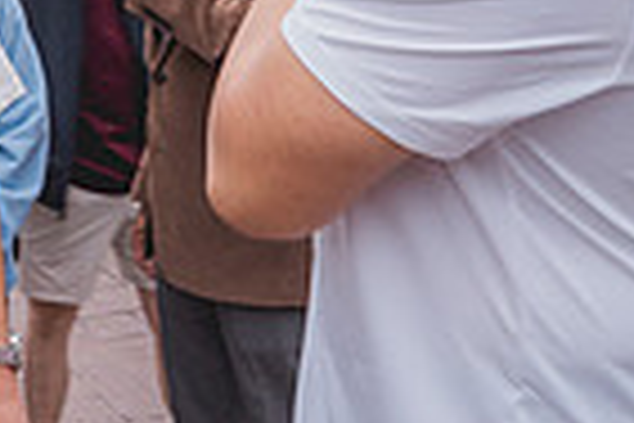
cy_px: -128
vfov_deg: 17.3
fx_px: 1303
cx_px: -171
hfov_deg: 24.2
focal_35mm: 74
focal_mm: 18
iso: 125
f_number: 5.6
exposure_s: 1/60
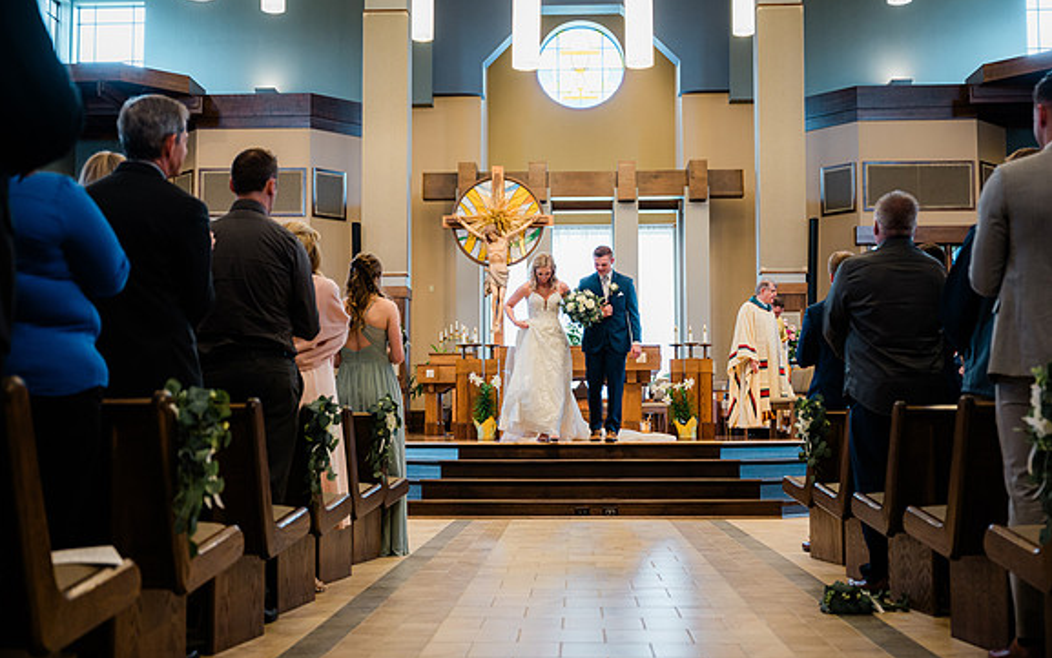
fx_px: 1262
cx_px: 525
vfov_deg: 29.2
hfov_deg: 45.3
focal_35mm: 44
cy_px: 332
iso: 1000
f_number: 2.8
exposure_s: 1/250
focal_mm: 43
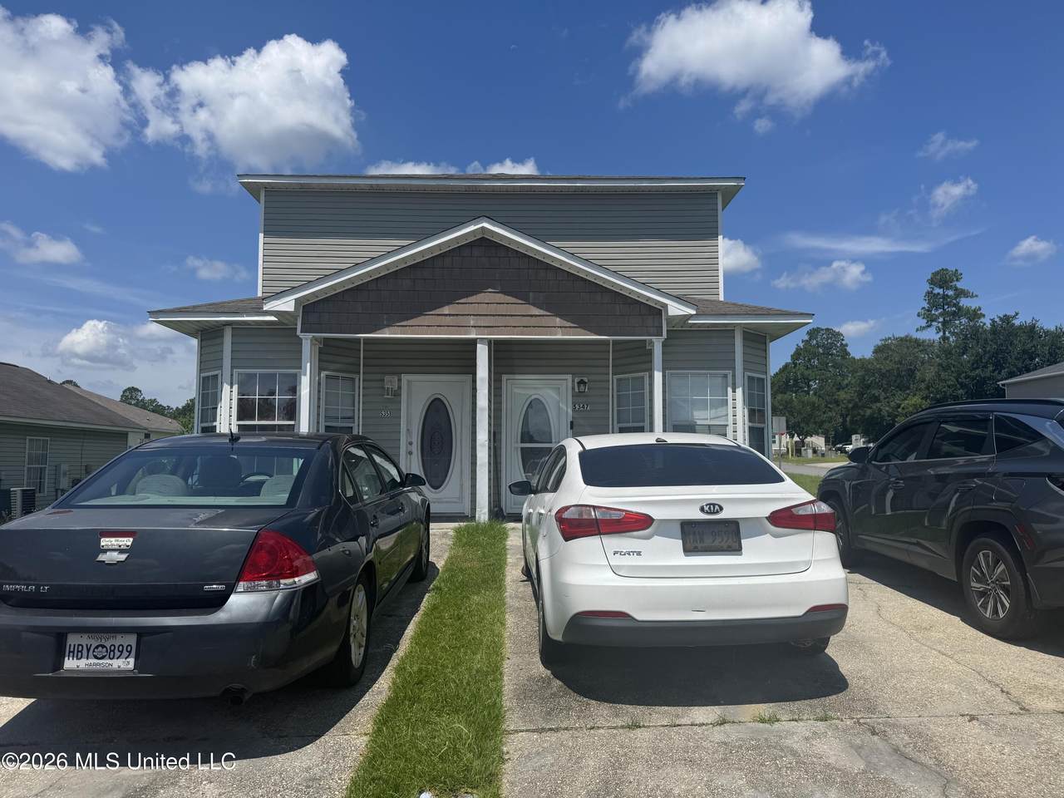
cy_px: 399
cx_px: 532
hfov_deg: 71.6
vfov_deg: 56.8
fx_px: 738
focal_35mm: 24
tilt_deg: +4.3
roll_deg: +0.1
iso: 80
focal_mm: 6.76
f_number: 1.78
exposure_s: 1/6410
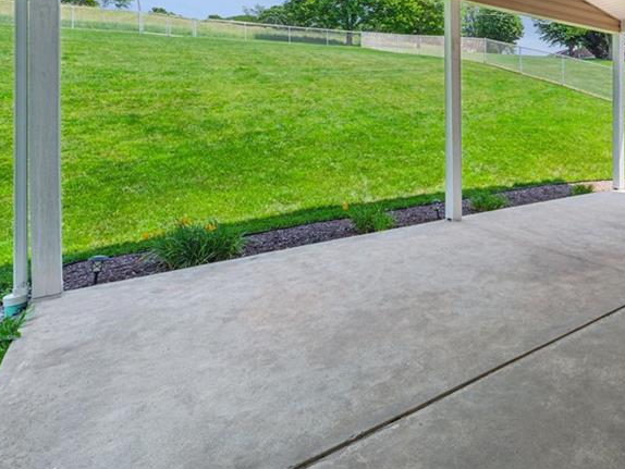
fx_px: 434
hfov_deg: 66.5
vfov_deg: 54.0
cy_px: 113
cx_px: 479
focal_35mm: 24
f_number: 11
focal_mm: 14
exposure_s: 1/125
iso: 50
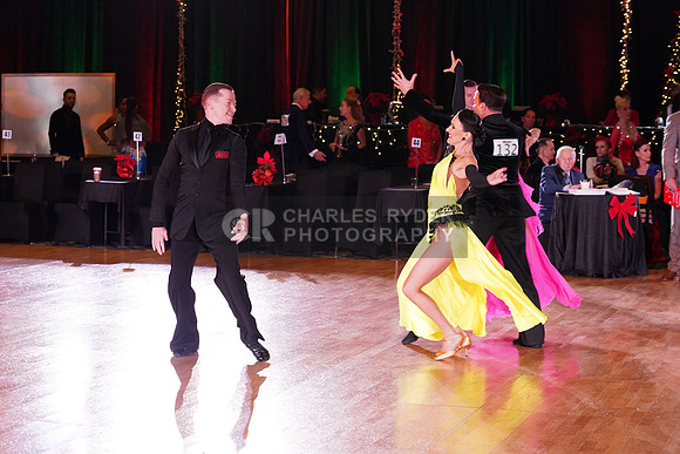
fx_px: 1625
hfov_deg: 23.6
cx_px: 340
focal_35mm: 86
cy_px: 227
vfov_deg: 15.9
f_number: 4.5
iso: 3200
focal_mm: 86
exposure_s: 1/200
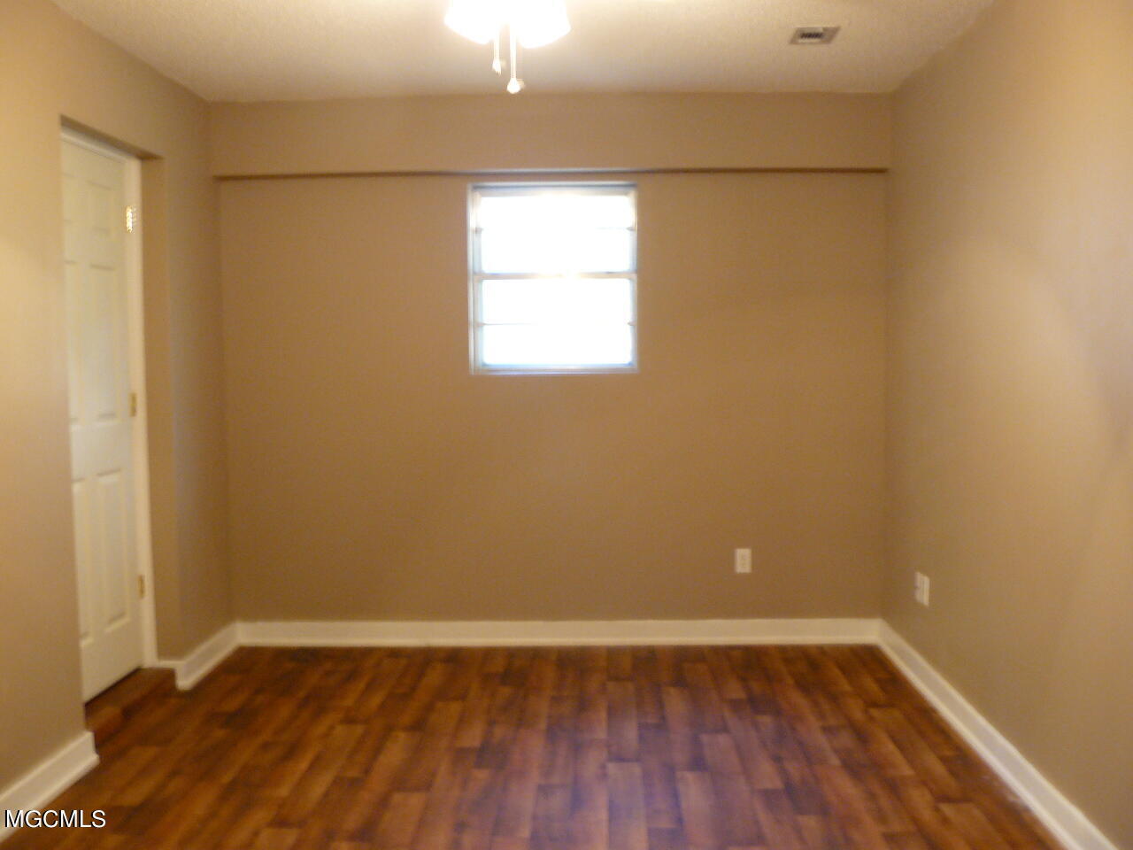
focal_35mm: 36
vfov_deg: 39.7
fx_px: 1178
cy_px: 425
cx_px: 566
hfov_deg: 51.4
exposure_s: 1/2.5
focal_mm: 6
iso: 200
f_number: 2.8
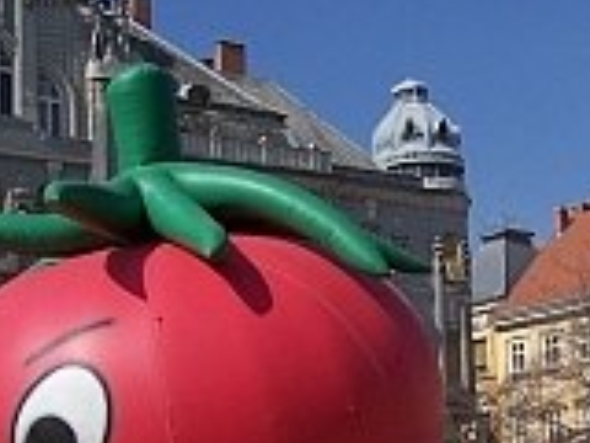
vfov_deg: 16.9
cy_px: 458
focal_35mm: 85
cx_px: 465
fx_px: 1449
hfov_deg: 22.7
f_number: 5.6
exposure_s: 1/1000
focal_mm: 5.6
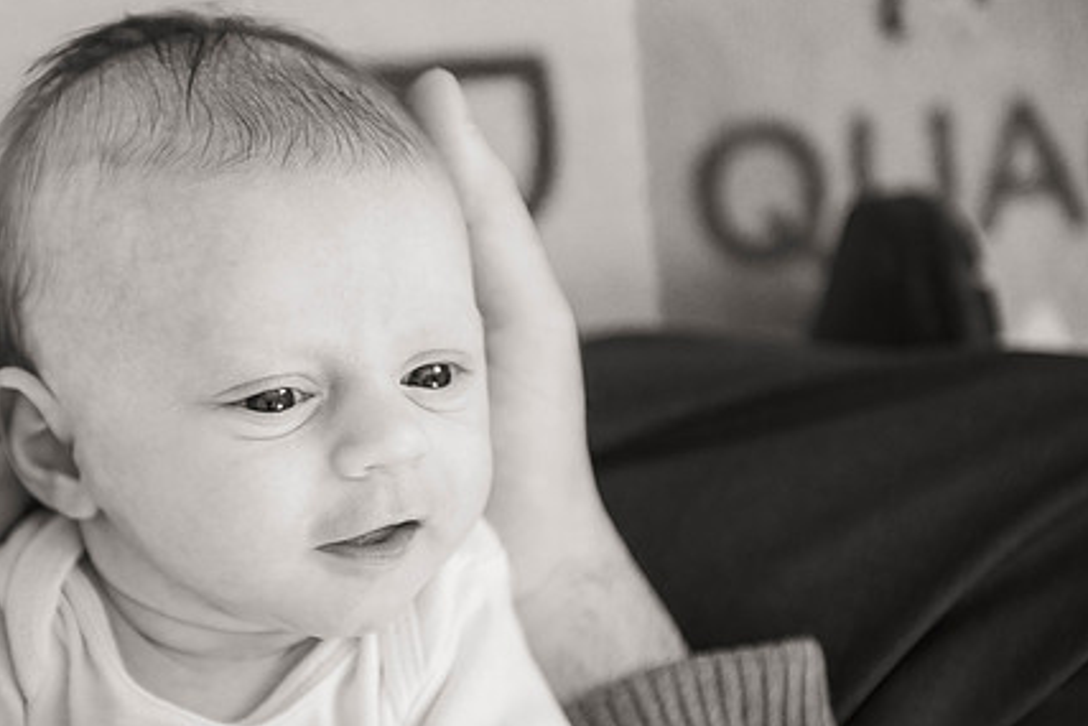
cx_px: 369
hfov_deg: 21.4
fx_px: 2872
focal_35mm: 95
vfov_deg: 14.4
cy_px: 434
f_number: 3.2
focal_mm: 70
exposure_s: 1/125
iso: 800
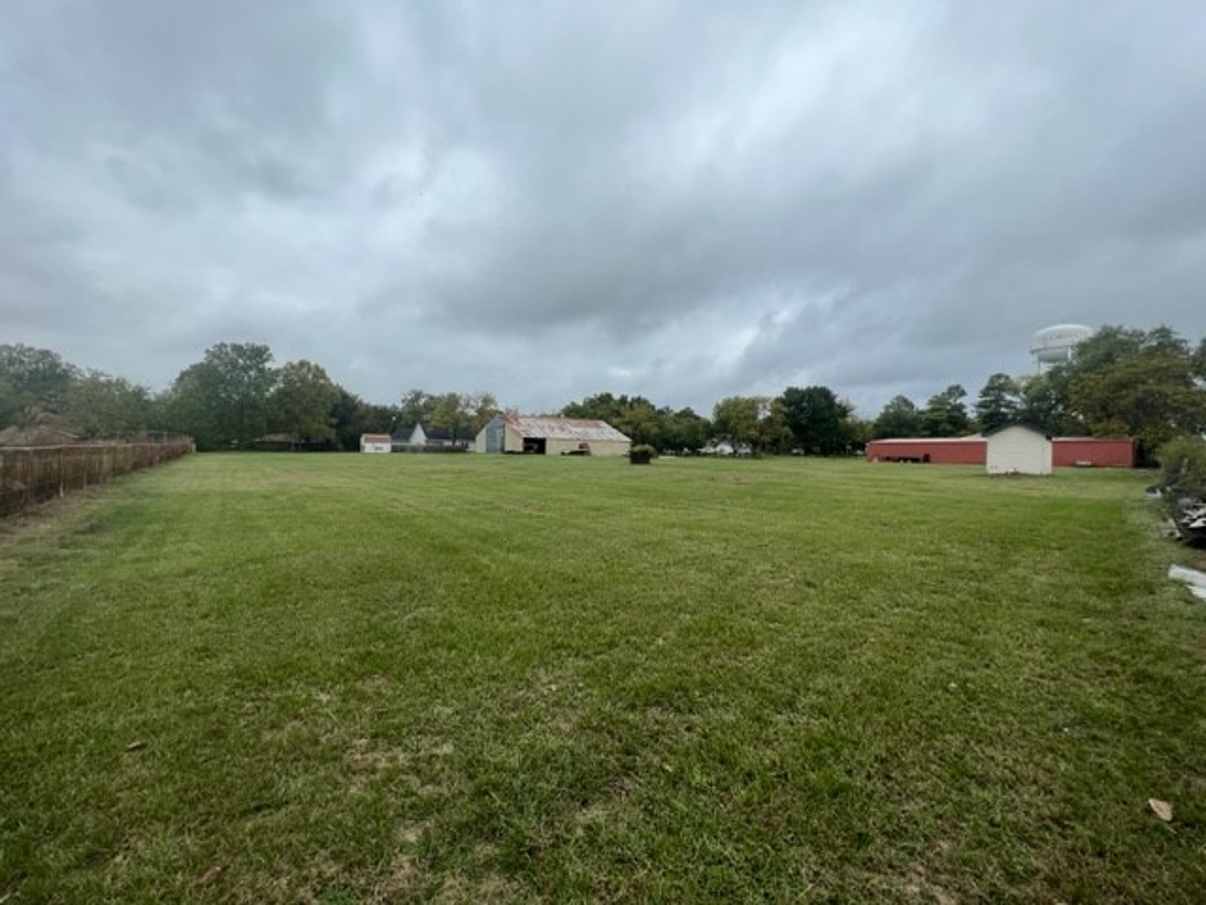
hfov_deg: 106.2
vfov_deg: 89.9
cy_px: 452
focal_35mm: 13
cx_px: 603
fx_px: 453
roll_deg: -0.9
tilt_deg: -0.6
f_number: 1.8
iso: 32
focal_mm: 1.57
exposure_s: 1/758
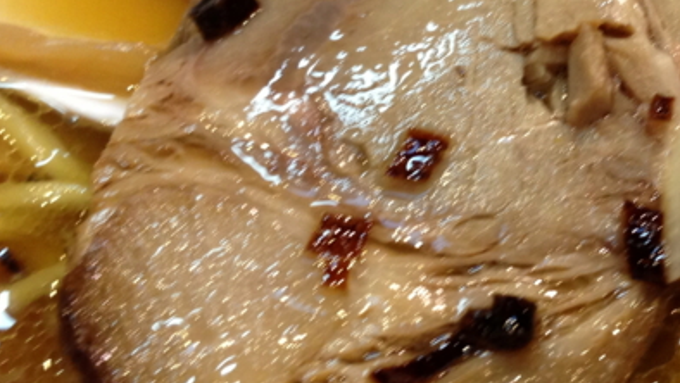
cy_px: 98
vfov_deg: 16.5
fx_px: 1317
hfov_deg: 28.5
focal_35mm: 73
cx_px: 519
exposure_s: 1/20
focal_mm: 4.13
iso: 125
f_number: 2.4
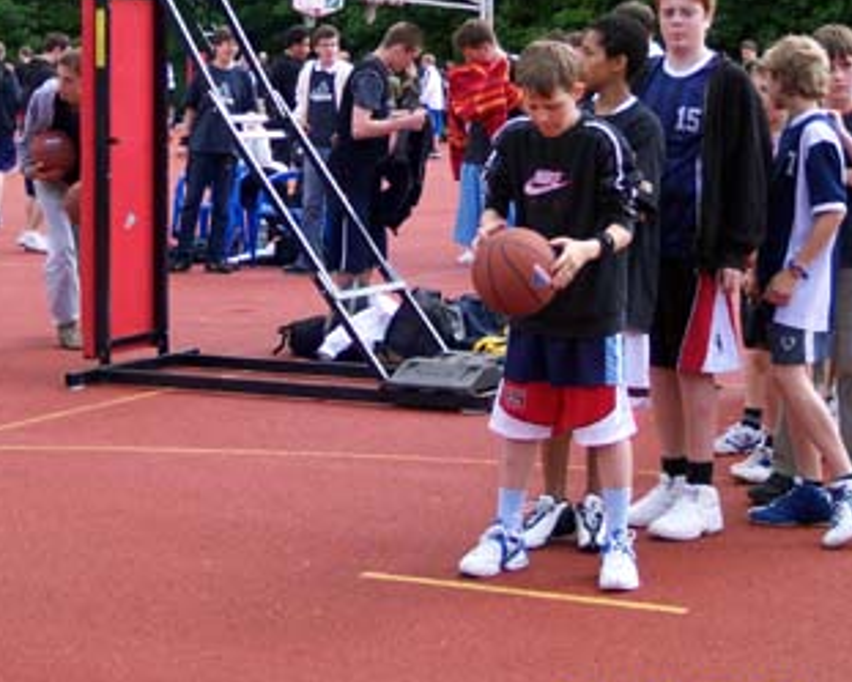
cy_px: 184
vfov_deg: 17.2
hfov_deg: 21.5
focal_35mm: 89
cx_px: 444
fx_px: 2245
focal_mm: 13.3
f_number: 3.4
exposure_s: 1/350
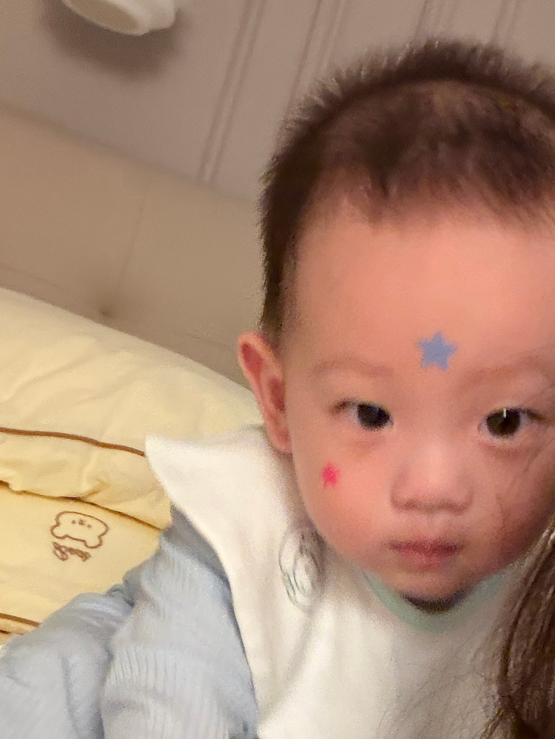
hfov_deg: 25.5
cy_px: 686
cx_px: 383
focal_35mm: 57
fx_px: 1218
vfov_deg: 31.9
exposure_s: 1/25
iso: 500
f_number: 1.9
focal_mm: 2.71
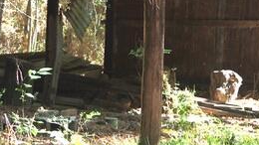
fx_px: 1805
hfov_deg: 8.1
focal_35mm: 263
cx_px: 287
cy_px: 35
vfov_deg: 4.6
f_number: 4.5
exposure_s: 1/80
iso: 200
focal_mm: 40
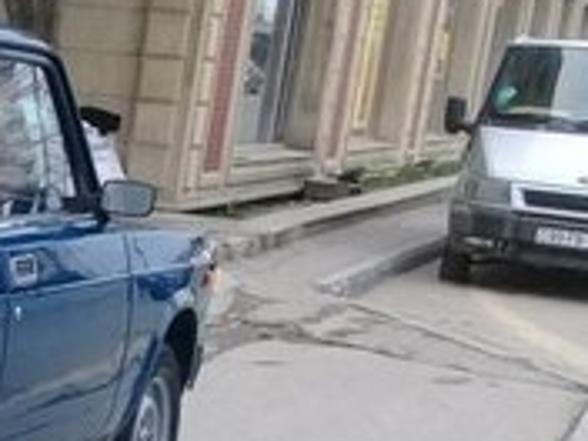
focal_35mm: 116
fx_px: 1970
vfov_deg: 12.5
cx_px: -421
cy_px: 513
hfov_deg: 15.1
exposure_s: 1/100
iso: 80
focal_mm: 3.3
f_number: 2.2
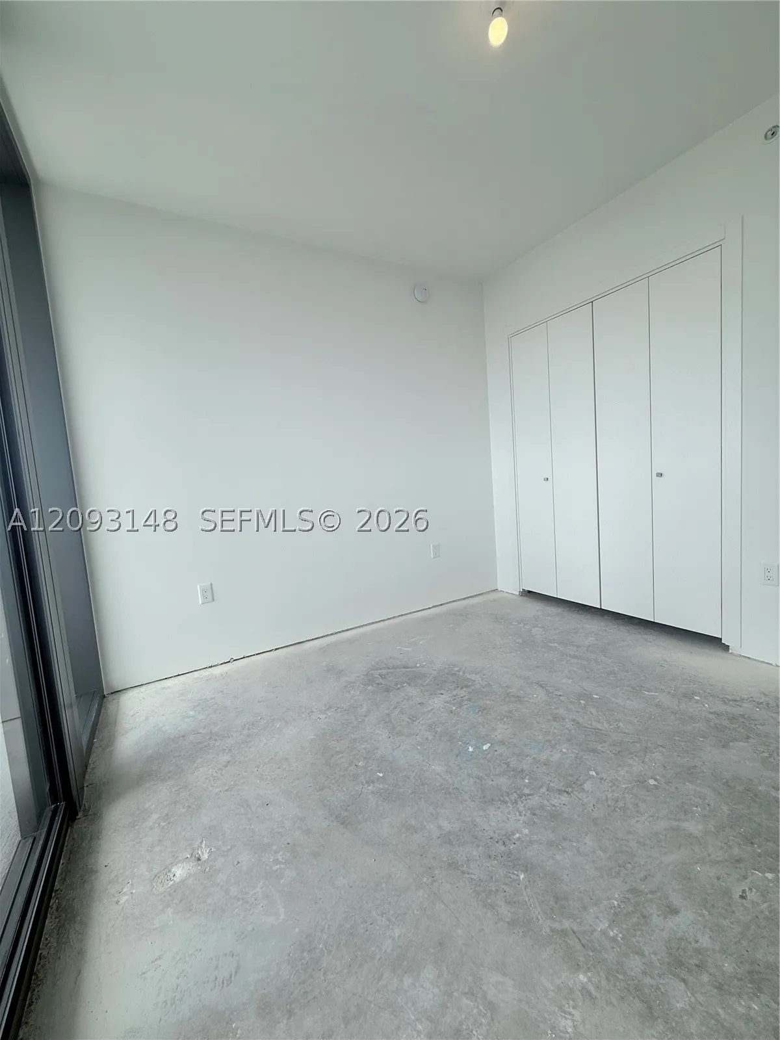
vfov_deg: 102.1
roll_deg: +3.4
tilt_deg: -4.4
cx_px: 390
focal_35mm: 14
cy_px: 520
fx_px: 421
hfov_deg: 85.7
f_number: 2.2
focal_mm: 2.22
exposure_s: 1/472
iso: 50
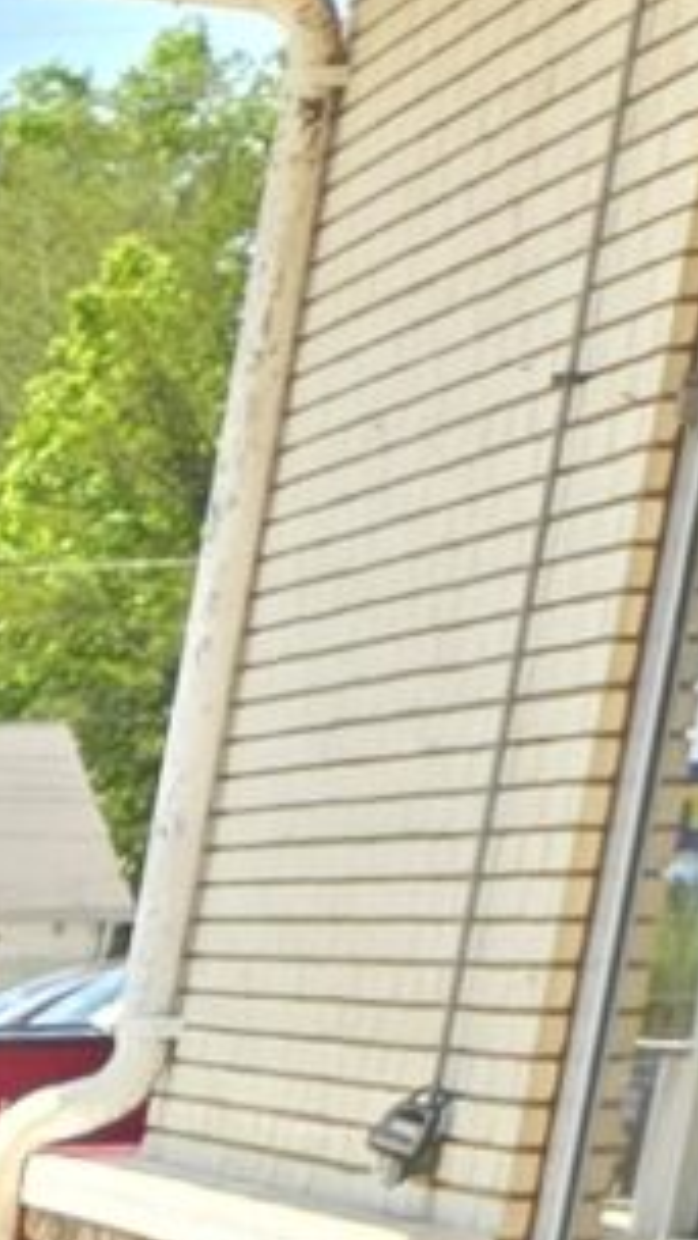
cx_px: -3380
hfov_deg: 4.5
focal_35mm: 211
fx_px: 6943
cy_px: 3361
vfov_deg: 8.8
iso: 25
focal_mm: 5.4
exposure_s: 1/559
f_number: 1.8
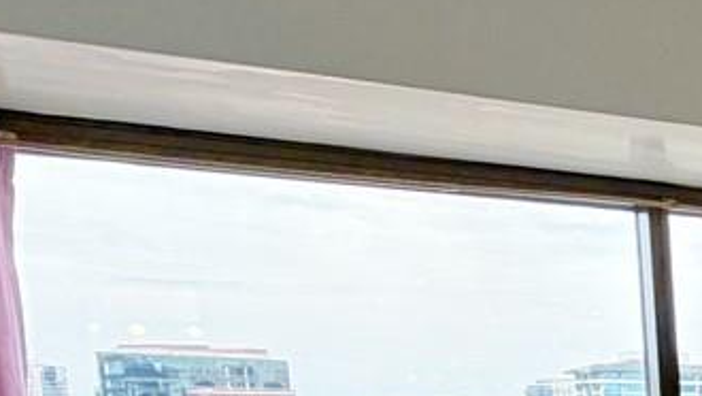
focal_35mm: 74
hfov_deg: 19.0
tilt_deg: -8.0
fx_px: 1378
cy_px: 605
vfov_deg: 15.1
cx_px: 1370
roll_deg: +0.1
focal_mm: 2.22
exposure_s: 1/121
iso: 160
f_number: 2.2
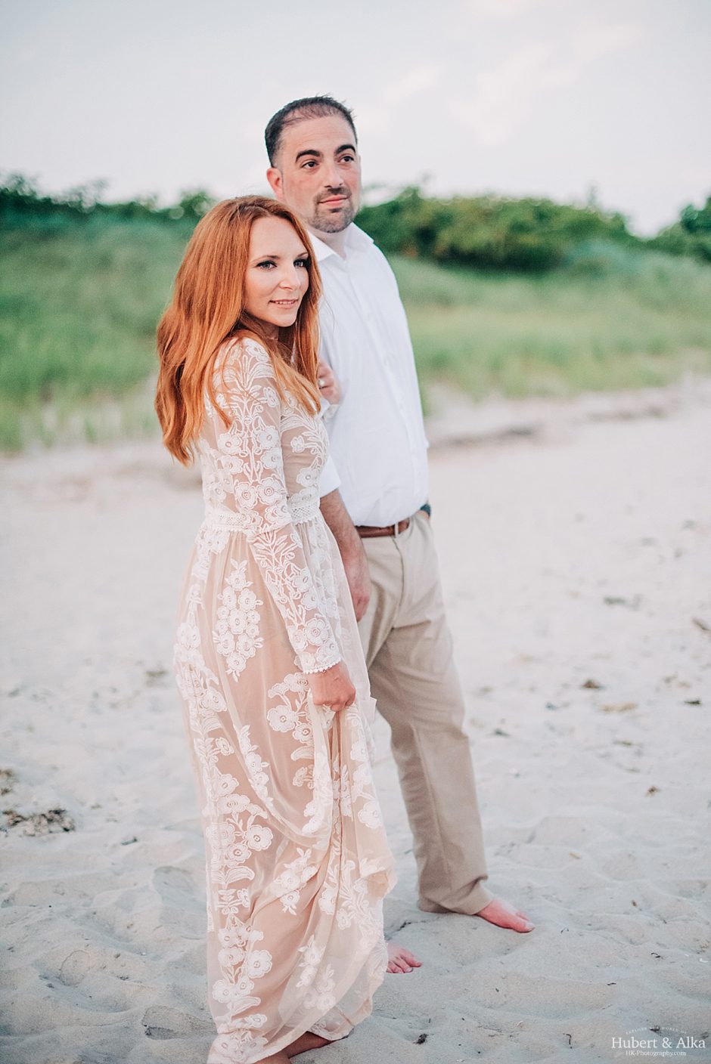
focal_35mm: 50
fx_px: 1480
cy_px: 532
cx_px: 356
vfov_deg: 39.6
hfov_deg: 27.0
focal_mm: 50
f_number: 1.8
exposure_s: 1/4000
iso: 2500
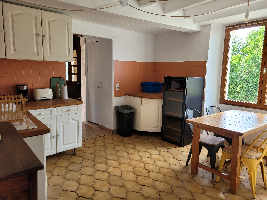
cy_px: 100
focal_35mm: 26
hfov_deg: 67.3
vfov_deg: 53.1
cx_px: 134
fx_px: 201
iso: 80
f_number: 1.8
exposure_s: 1/100
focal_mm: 5.4
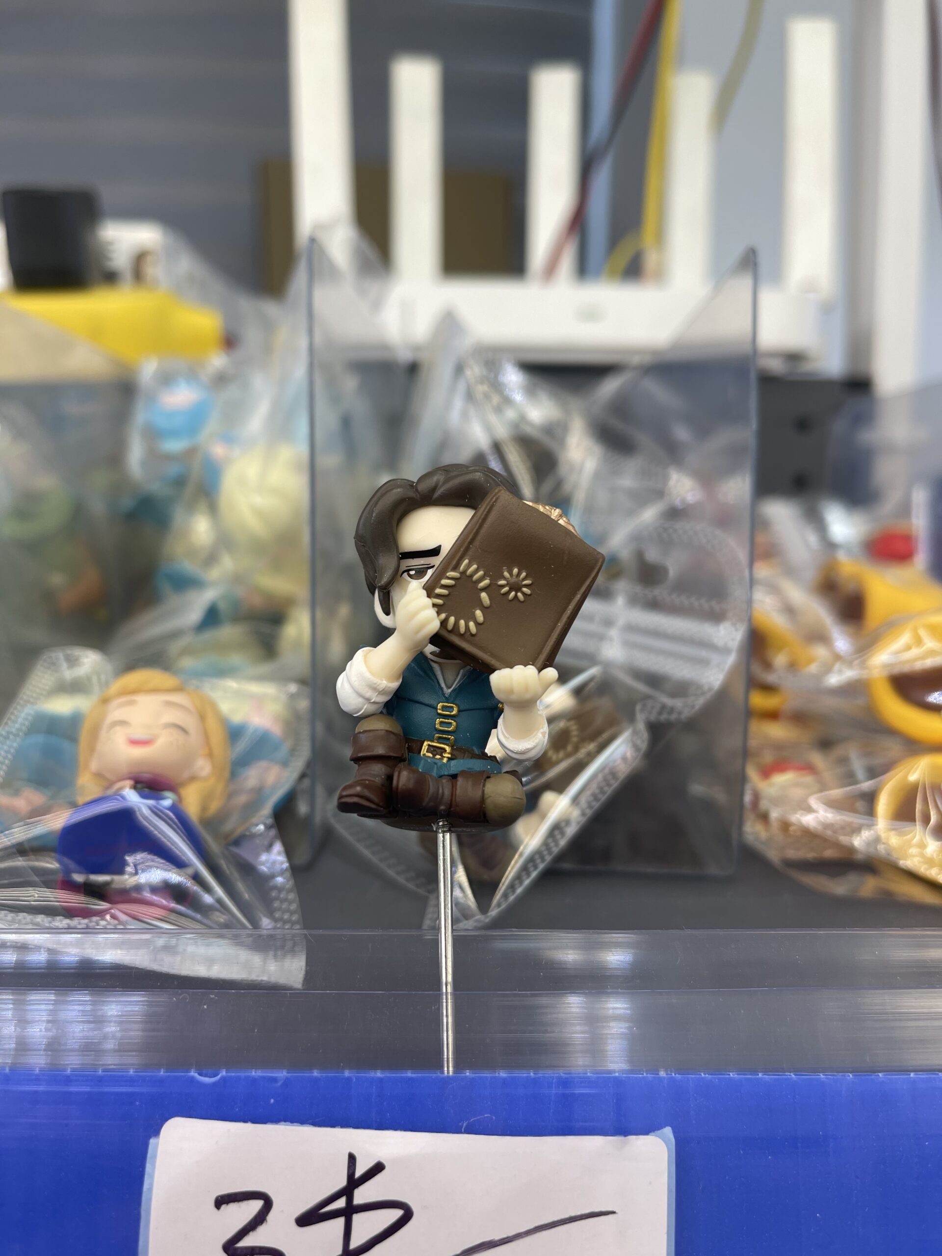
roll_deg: +0.0
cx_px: 471
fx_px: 907
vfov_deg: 69.4
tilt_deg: -8.0
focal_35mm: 25
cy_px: 628
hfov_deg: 54.9
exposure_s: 1/100
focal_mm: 5.1
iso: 40
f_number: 1.6
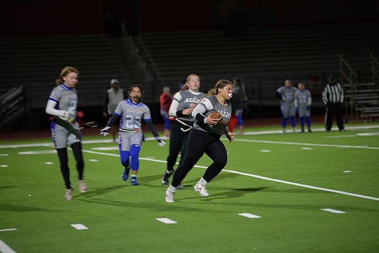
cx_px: 190
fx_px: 1579
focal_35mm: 150
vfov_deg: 9.2
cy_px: 126
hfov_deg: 13.7
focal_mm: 150
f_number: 2.8
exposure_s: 1/200
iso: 720
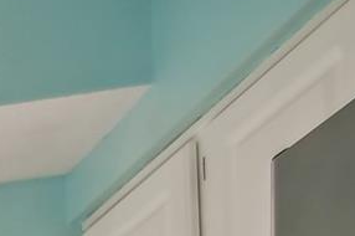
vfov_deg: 11.7
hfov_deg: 12.8
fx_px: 827
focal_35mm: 84
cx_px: -623
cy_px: 642
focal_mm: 10
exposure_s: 1/6
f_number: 7.1
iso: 100
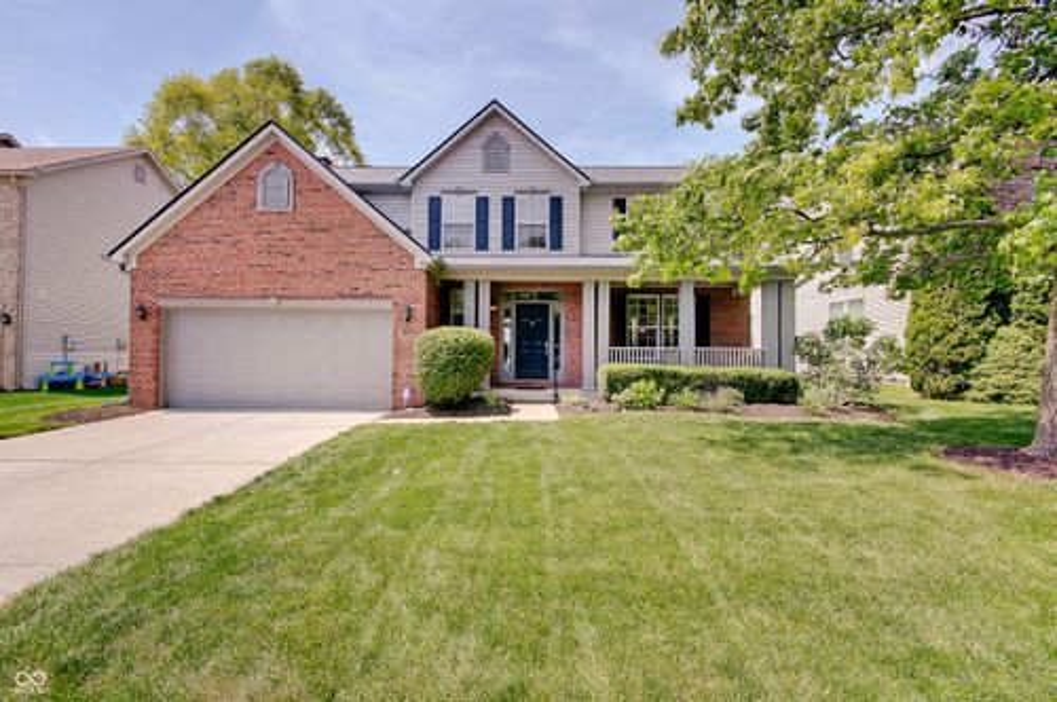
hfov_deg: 100.5
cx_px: 528
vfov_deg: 77.2
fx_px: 440
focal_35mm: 15
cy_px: 351
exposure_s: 1/125
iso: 100
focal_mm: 10
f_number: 9
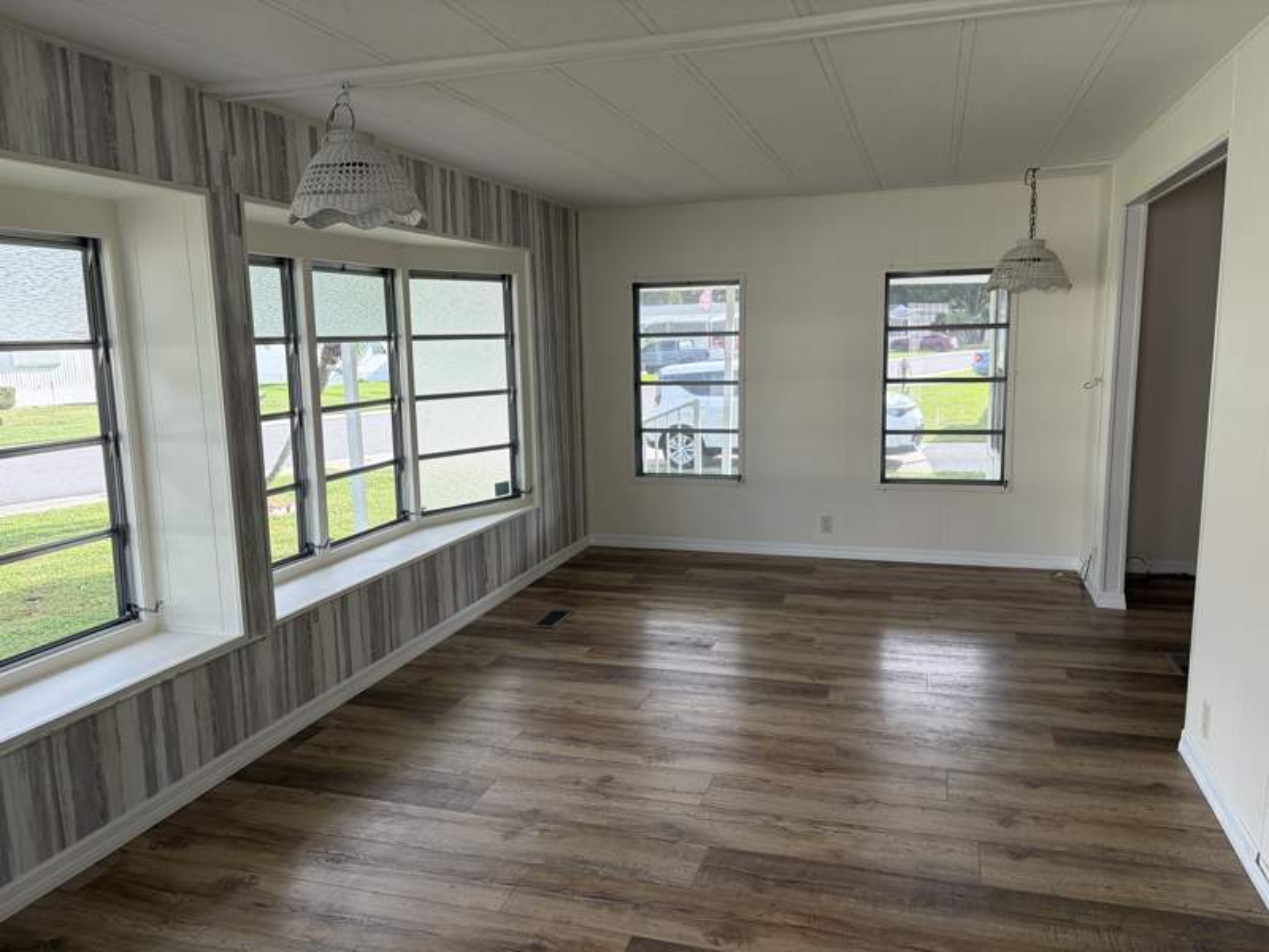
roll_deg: +2.0
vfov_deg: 53.1
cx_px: 634
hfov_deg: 67.3
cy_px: 476
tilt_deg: -8.1
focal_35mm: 26
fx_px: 953
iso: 40
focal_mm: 5.96
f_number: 1.6
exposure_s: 1/325
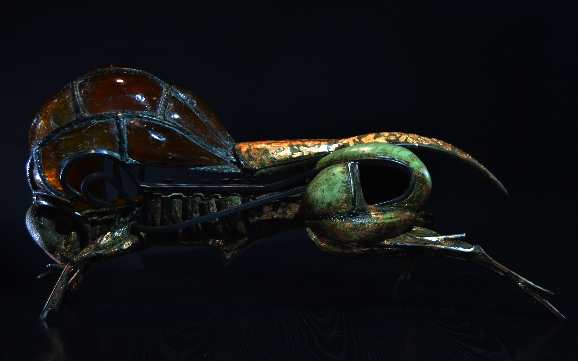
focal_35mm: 40
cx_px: 289
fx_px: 630
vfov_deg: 32.0
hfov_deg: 49.3
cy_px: 176
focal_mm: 26
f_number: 4
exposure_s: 1/100
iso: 800
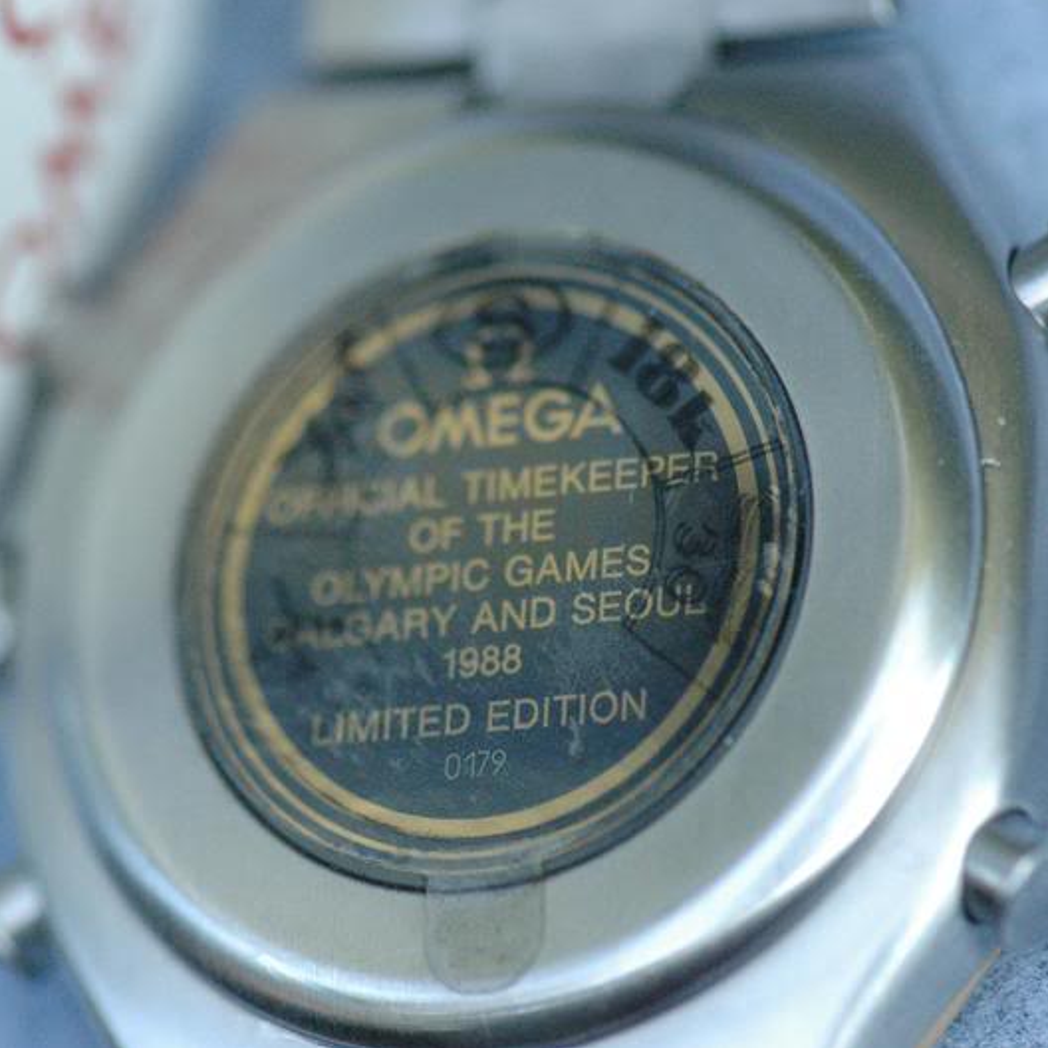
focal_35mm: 203
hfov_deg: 8.6
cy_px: 524
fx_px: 6941
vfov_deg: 8.6
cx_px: 524
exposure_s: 1/640
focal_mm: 105
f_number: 4.5
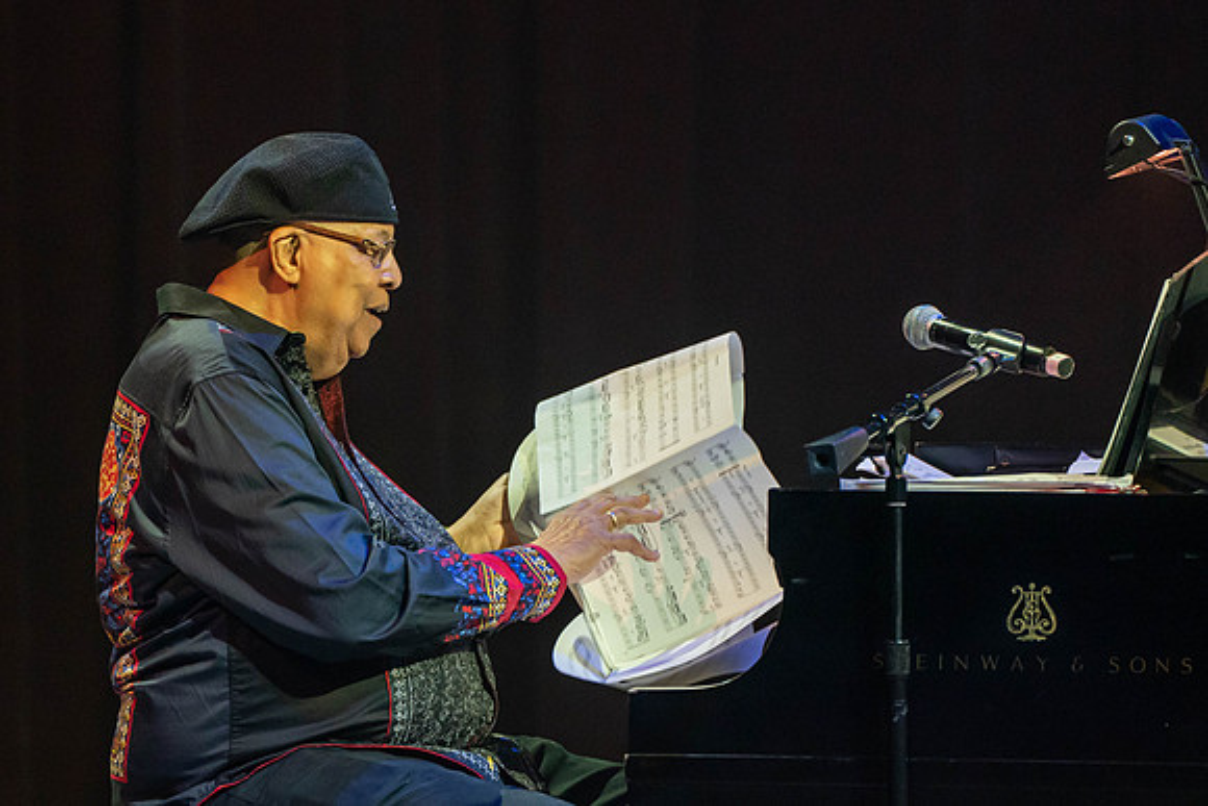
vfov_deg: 2.2
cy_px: 532
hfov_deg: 3.3
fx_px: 21077
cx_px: 516
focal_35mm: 628
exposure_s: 1/250
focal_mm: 400
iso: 3200
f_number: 6.3
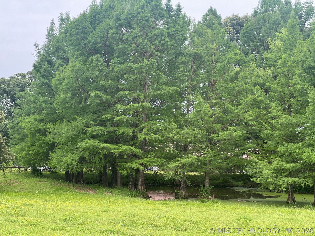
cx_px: 158
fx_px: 701
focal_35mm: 77
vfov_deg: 19.1
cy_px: 118
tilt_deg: +2.7
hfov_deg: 25.3
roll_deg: -1.2
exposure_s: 1/121
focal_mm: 9
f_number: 2.8
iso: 32
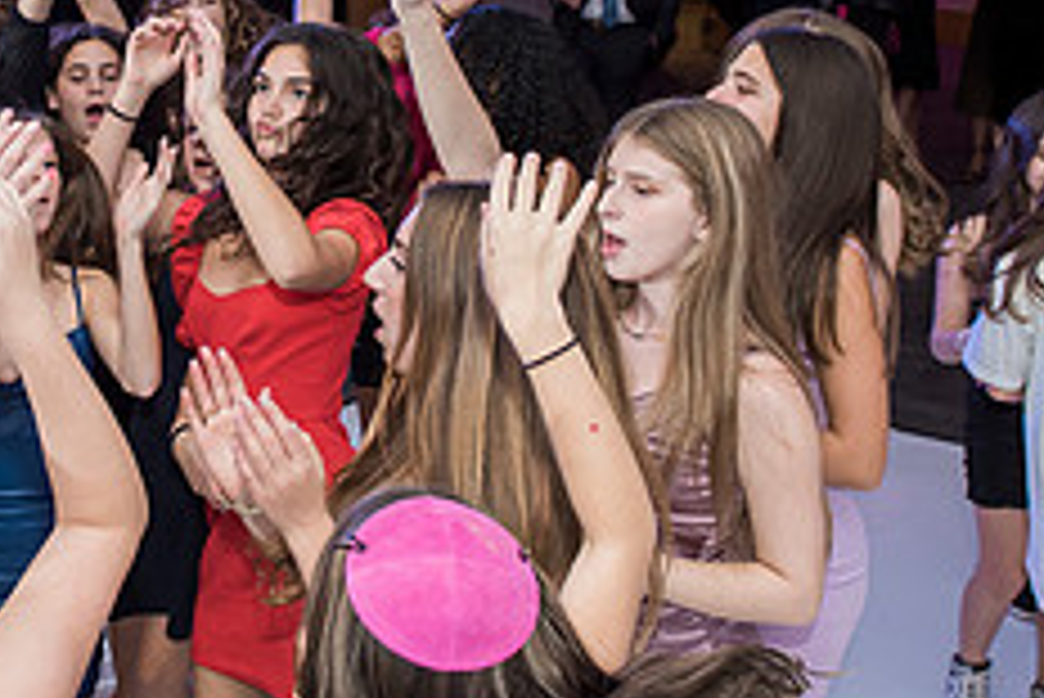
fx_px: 1741
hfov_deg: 31.9
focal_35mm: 60
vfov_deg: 22.4
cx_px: 117
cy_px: 169
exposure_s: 1/100
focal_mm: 24
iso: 1250
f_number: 4
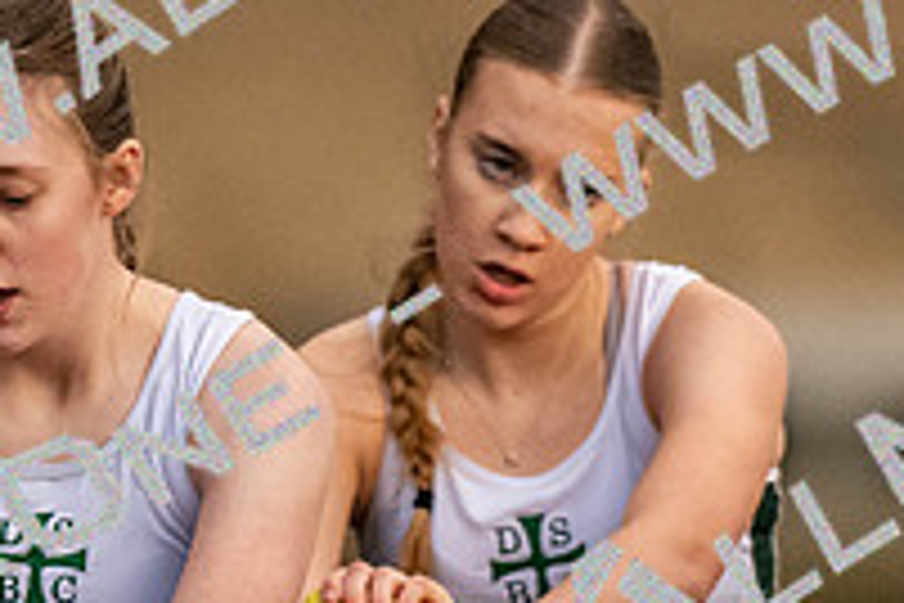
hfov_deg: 0.8
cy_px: 328
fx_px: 65133
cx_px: 184
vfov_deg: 0.5
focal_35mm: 2594
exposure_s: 1/2500
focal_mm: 600
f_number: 4
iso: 4000
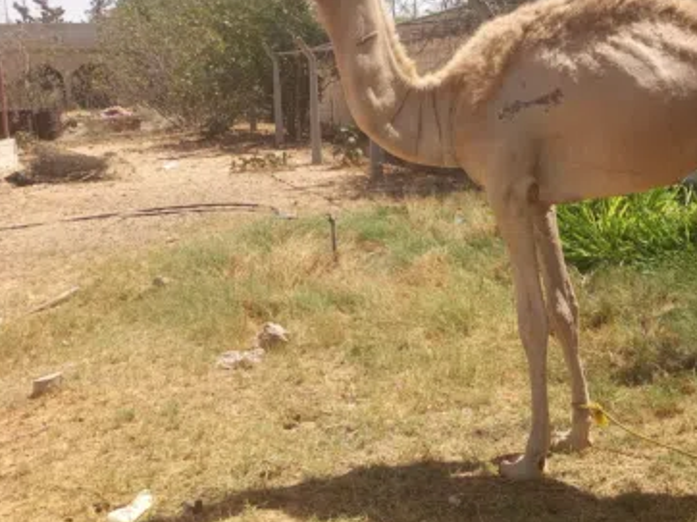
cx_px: 503
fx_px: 926
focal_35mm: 46
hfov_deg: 40.4
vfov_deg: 31.3
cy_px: 177
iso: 100
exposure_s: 1/1312
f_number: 1.85
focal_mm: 3.64
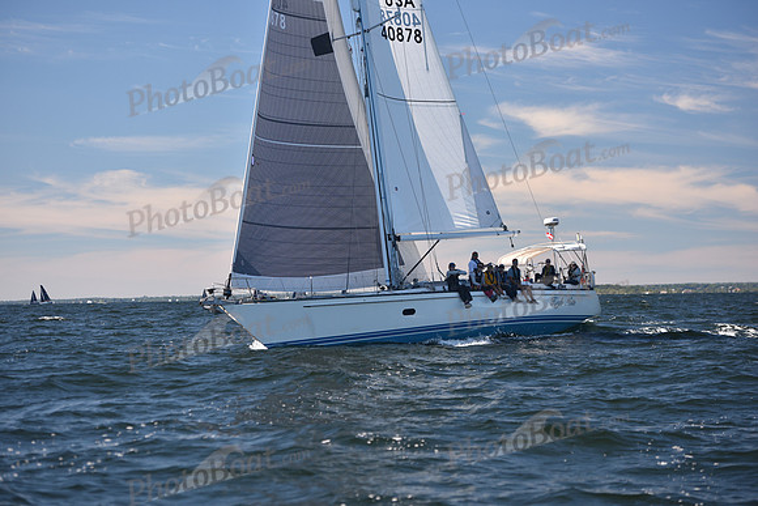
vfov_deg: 14.0
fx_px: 2064
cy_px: 253
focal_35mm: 98
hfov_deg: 20.8
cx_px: 379
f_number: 3.5
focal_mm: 98
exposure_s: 1/800
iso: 200
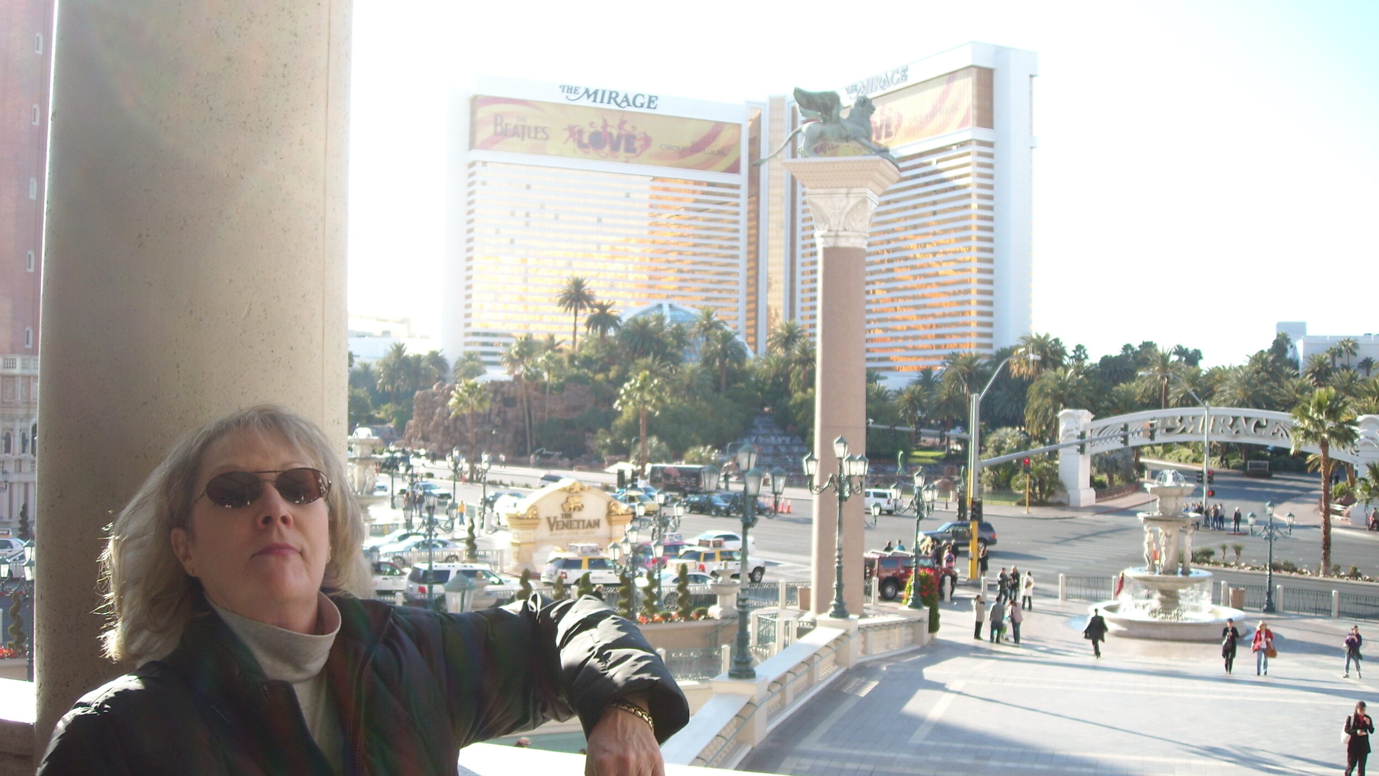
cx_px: 680
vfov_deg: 30.4
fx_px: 1426
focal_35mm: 39
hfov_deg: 51.6
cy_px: 369
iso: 64
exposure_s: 1/250
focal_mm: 5.7
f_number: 2.8
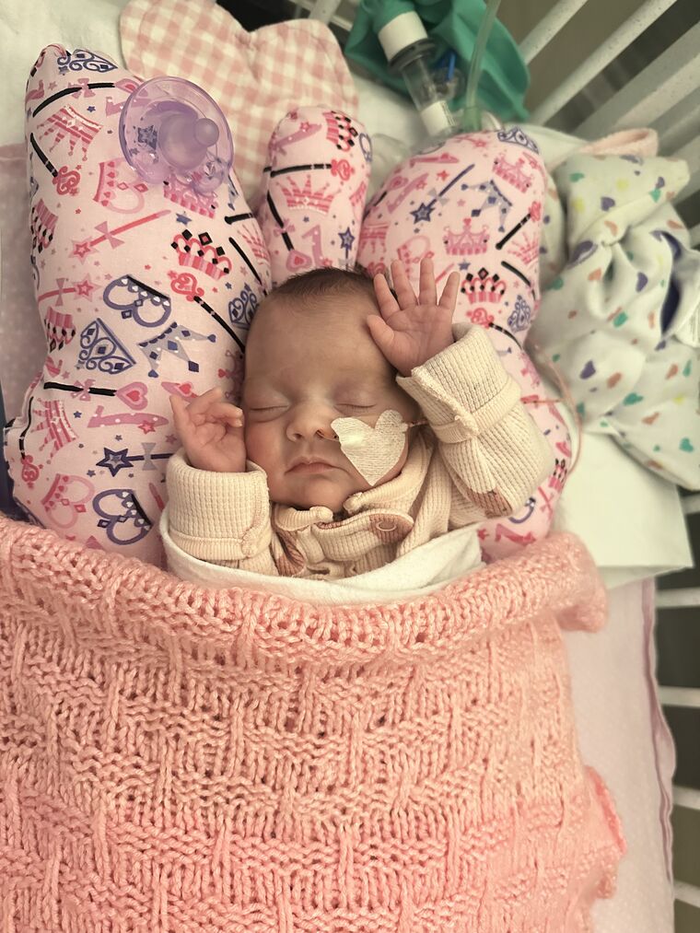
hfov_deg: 56.8
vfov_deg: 71.6
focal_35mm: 24
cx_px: 350
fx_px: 647
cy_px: 466
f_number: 1.78
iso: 800
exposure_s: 1/60
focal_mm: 6.86
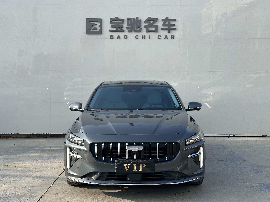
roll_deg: +0.6
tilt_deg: -3.7
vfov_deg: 30.3
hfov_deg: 39.7
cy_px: 101
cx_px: 135
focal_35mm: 48
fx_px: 374
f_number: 1.78
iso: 64
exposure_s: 1/1433
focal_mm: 6.86
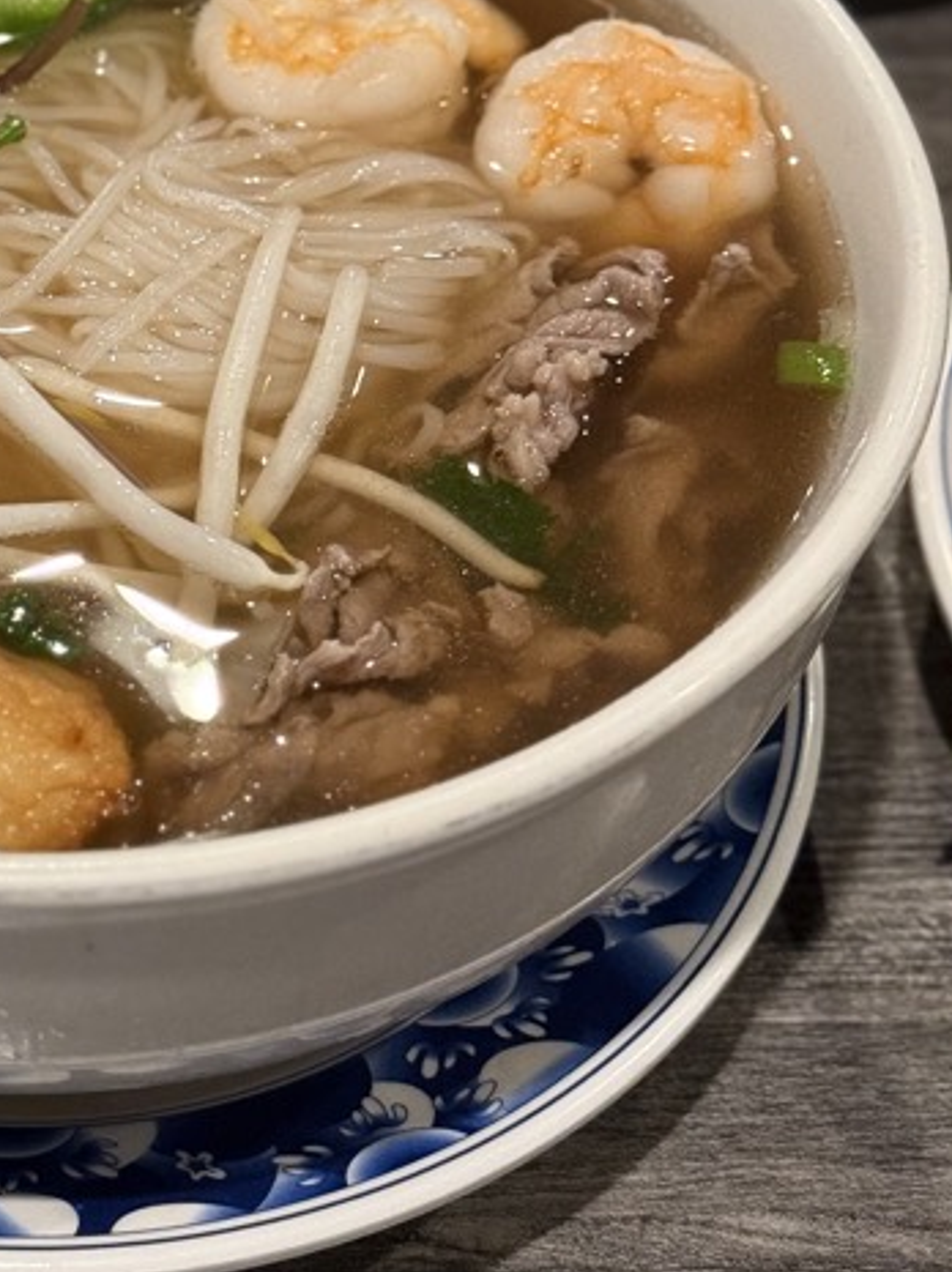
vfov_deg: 21.1
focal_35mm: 93
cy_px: 476
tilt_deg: -44.3
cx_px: 34
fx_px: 3415
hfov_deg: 15.6
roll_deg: +0.4
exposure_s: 1/40
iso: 400
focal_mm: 6.76
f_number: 1.78
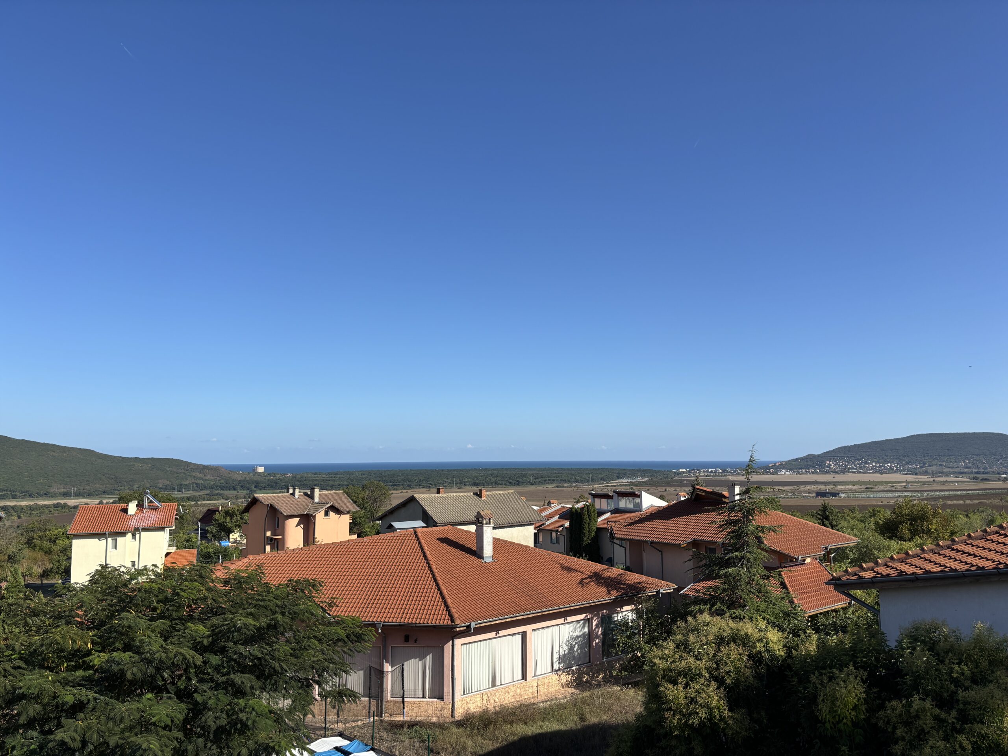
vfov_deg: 53.1
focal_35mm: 26
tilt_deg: +4.9
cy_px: 378
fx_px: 757
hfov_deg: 67.3
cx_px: 504
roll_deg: -0.5
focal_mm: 5.96
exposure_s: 1/4082
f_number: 1.6
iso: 50
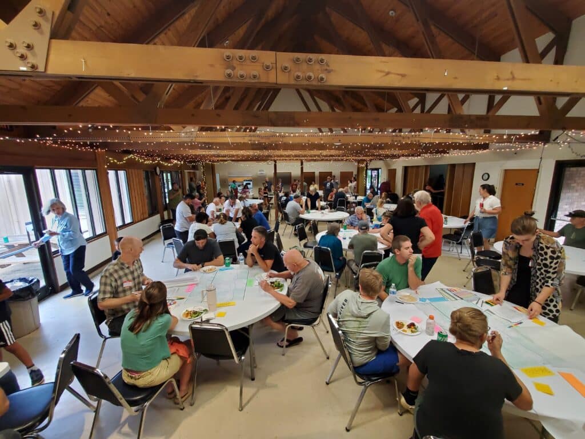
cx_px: 292
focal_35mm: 13
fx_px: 220
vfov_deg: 89.9
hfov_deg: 106.2
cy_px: 220
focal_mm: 1.8
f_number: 2.2
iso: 320
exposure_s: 1/60
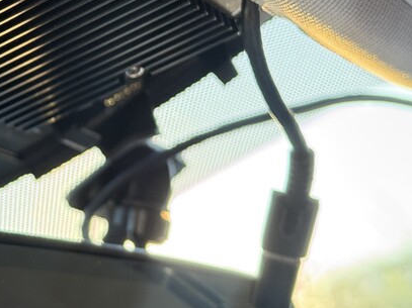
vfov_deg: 15.8
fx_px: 1095
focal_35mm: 92
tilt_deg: +21.1
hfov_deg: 20.7
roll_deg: +3.9
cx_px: 18
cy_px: 17
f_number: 1.78
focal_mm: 6.76
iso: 250
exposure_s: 1/49
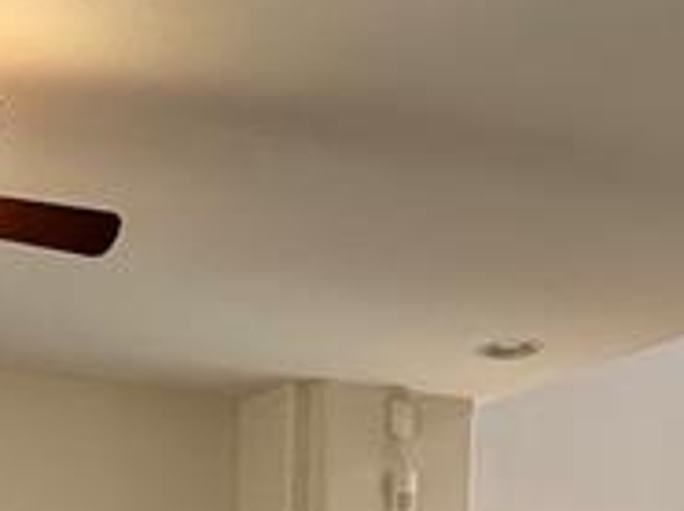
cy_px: 917
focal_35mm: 77
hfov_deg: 24.8
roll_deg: -0.2
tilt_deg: -4.6
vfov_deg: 16.2
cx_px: 103
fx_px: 1520
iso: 250
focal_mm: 2.22
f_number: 2.2
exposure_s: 1/120
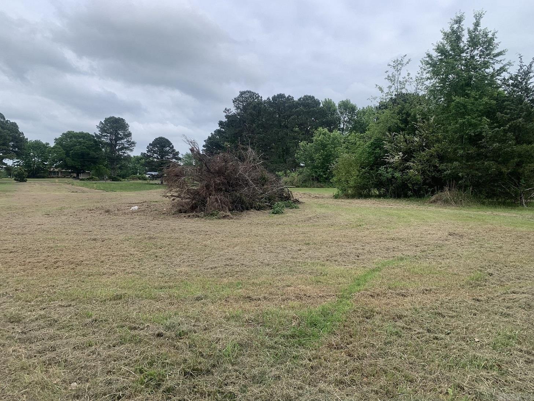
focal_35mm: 26
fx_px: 401
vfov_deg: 53.1
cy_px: 200
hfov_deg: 67.3
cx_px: 267
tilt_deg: -0.3
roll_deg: -0.9
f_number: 1.8
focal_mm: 4.25
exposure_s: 1/1011
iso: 25
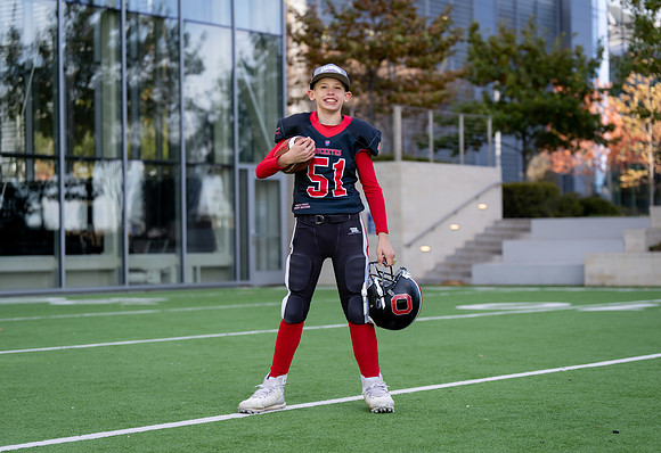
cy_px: 218
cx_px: 352
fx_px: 1548
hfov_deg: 24.1
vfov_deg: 16.7
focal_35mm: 84
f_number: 2.8
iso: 100
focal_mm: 78
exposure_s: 1/500
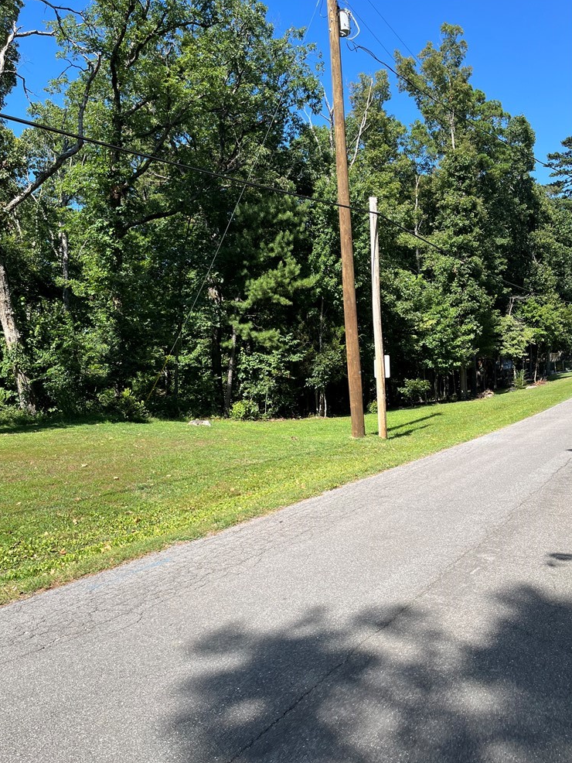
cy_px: 387
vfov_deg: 65.3
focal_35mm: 27
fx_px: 595
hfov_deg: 51.4
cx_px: 281
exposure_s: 1/1695
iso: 50
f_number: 1.6
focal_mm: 5.1
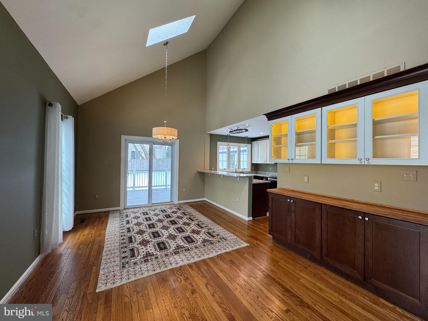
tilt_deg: +0.1
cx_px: 214
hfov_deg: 102.1
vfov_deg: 85.7
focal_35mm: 14
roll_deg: -1.1
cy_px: 160
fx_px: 173
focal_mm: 2.22
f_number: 2.2
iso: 80
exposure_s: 1/120
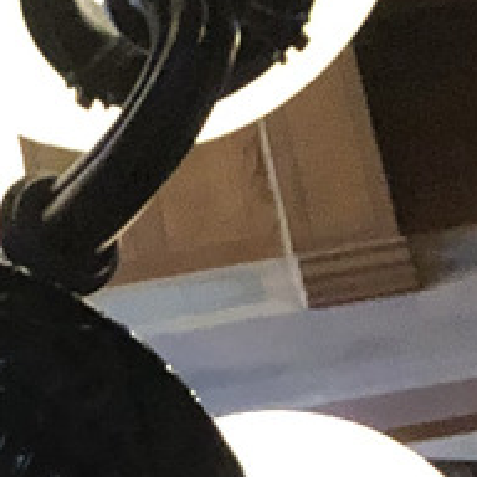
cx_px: -204
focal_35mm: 206
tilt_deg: +60.2
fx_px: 3212
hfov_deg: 8.3
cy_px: 822
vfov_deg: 8.2
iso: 100
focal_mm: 4
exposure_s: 1/4
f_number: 1.8
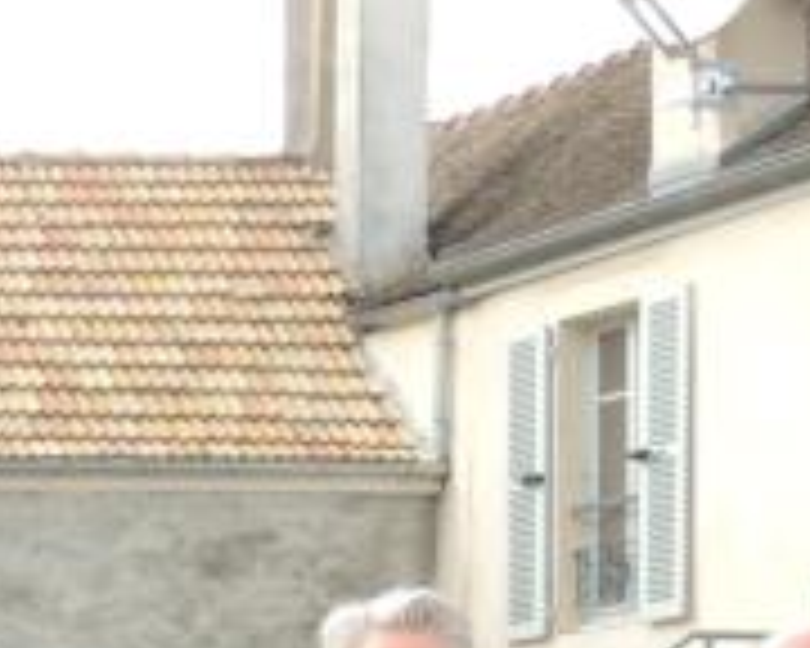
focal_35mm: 185
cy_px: 1136
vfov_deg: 8.1
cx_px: -369
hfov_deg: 10.1
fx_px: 4435
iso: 100
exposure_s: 1/160
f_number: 3.6
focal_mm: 8.9
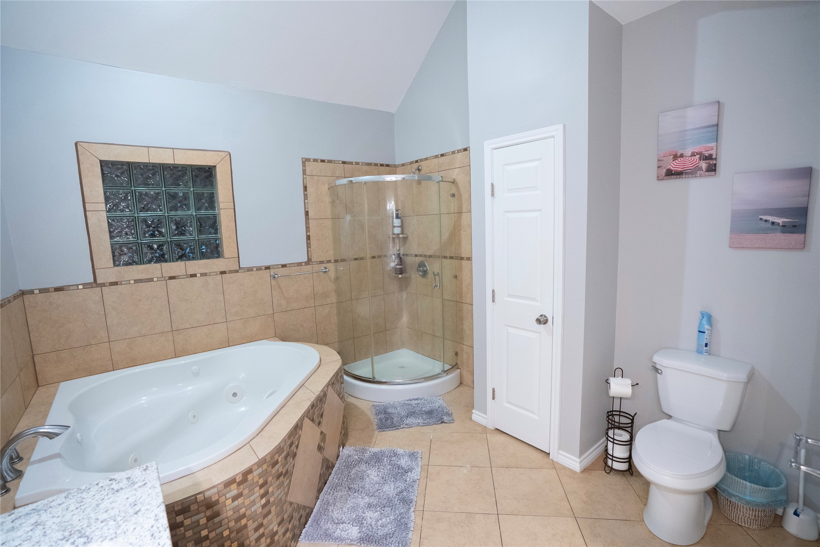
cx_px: 410
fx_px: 364
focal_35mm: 16
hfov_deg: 96.7
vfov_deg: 73.7
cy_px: 274
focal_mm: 16
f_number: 4
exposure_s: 1/50
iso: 5000
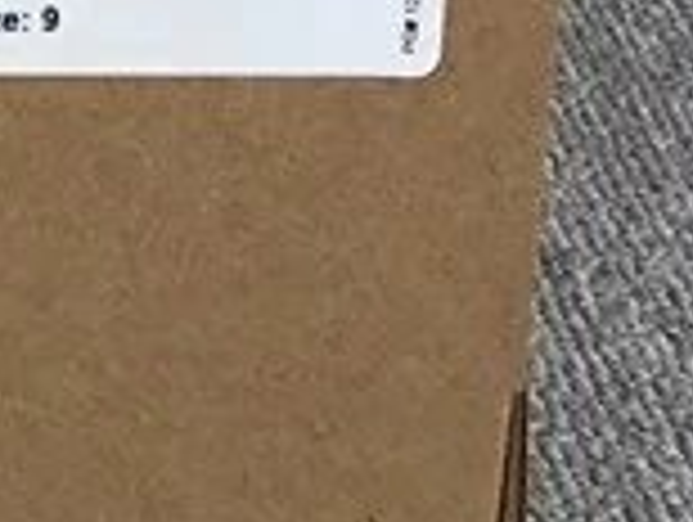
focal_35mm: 181
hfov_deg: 10.4
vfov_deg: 7.9
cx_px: -468
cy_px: -502
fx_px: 3629
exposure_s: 1/429
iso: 25
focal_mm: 3.3
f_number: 2.4
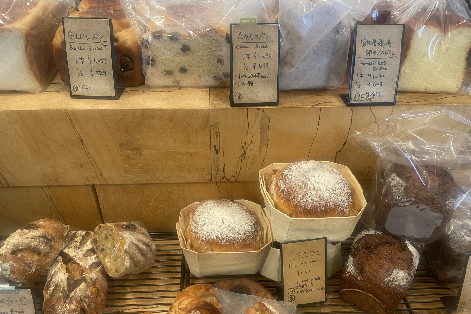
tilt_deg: -38.1
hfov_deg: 65.5
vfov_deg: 46.3
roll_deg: -0.9
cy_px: 172
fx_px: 366
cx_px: 228
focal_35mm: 28
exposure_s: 1/50
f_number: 1.6
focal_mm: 4.2
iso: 80
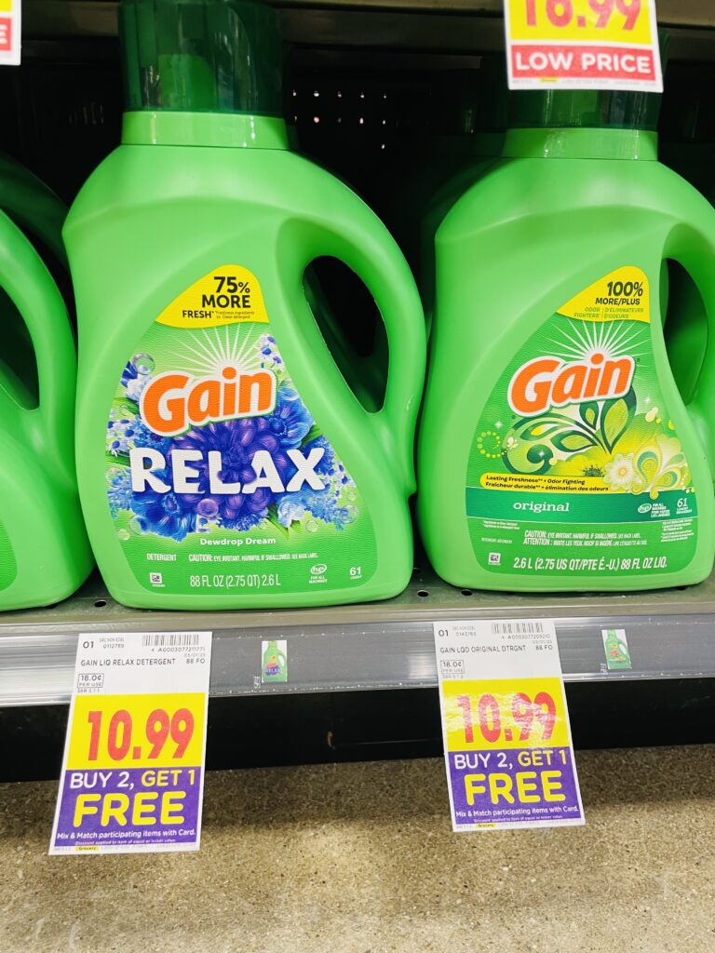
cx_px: 358
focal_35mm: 26
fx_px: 716
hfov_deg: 53.1
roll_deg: -1.1
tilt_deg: -25.2
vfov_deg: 67.3
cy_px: 476
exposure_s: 1/42
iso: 100
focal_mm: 4.2
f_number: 1.6
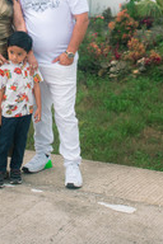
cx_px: 64
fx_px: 706
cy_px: -47
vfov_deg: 18.6
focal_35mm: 104
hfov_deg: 13.2
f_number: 4
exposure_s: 1/1000
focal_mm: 40
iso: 640
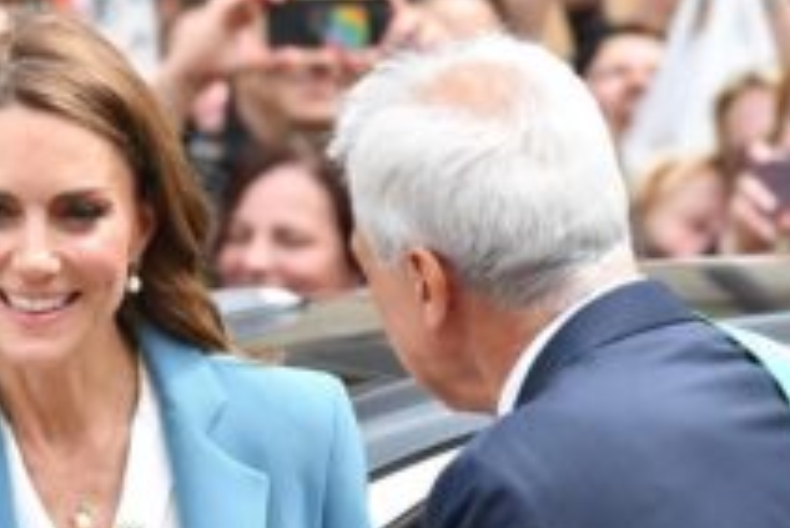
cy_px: 451
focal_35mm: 568
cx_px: 86
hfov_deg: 3.6
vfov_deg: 2.4
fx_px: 12473
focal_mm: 200
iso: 640
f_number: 7.1
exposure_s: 1/800
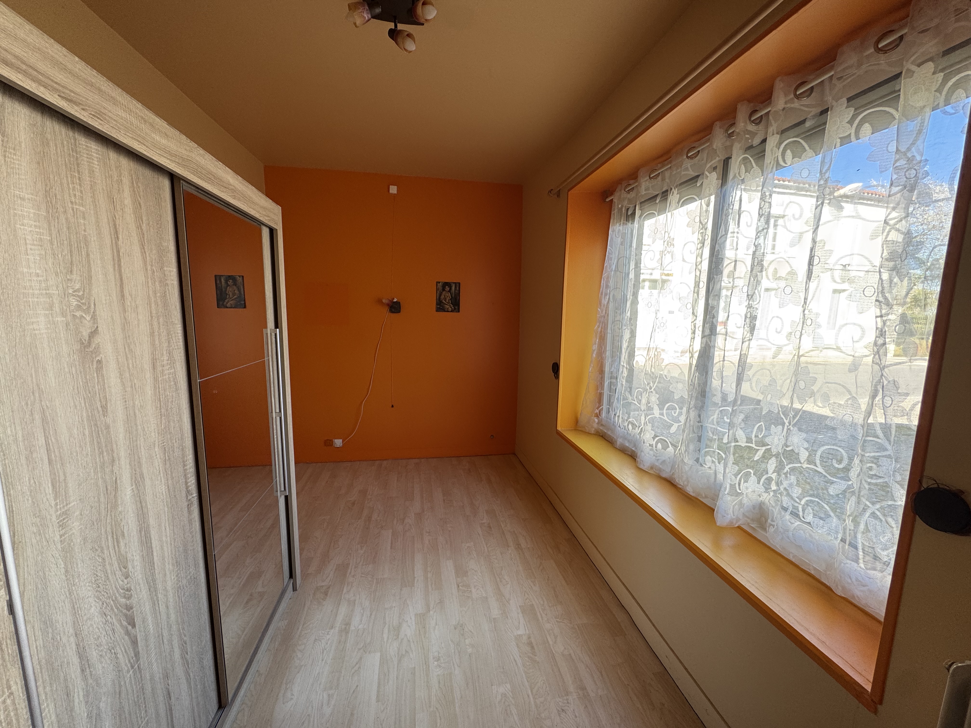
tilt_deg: -7.7
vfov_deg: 85.7
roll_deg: -1.1
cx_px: 486
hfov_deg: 102.1
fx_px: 393
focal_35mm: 14
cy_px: 364
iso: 64
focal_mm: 2.22
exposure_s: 1/99
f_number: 2.2
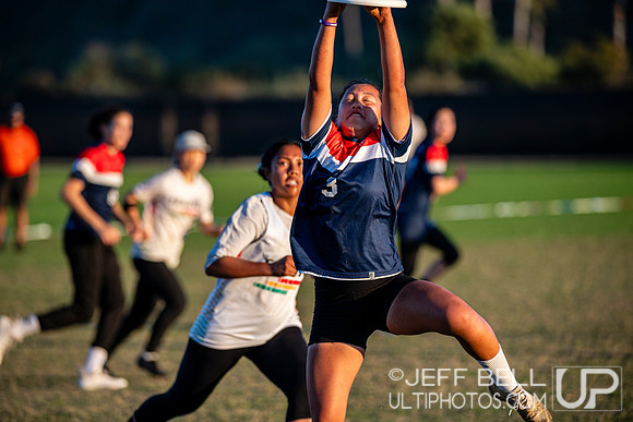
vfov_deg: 6.2
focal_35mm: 220
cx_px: 316
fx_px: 3869
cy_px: 211
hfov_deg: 9.4
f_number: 3.2
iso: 220
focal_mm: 220
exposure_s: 1/1250
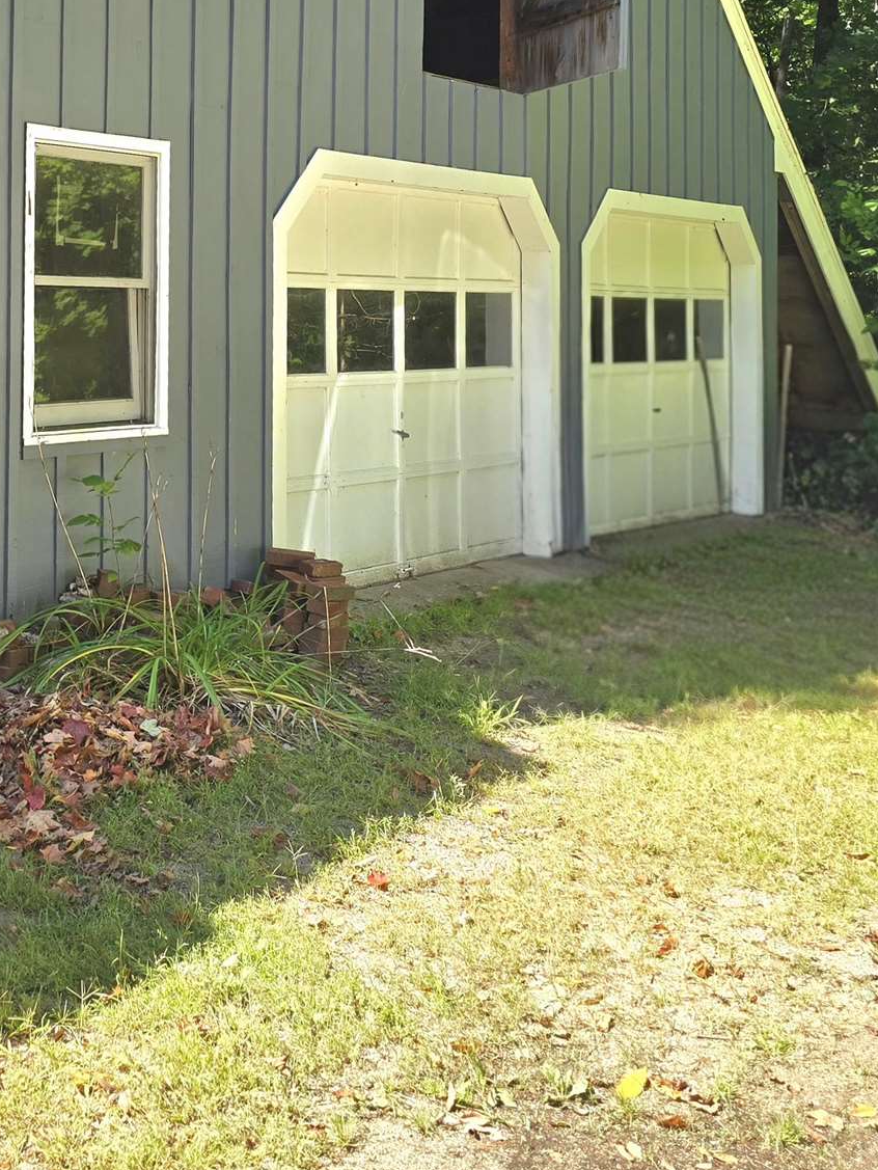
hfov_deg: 29.5
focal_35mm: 47
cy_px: 227
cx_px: 66
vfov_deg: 38.8
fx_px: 1589
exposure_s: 1/182
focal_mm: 6.3
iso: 12
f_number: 1.7
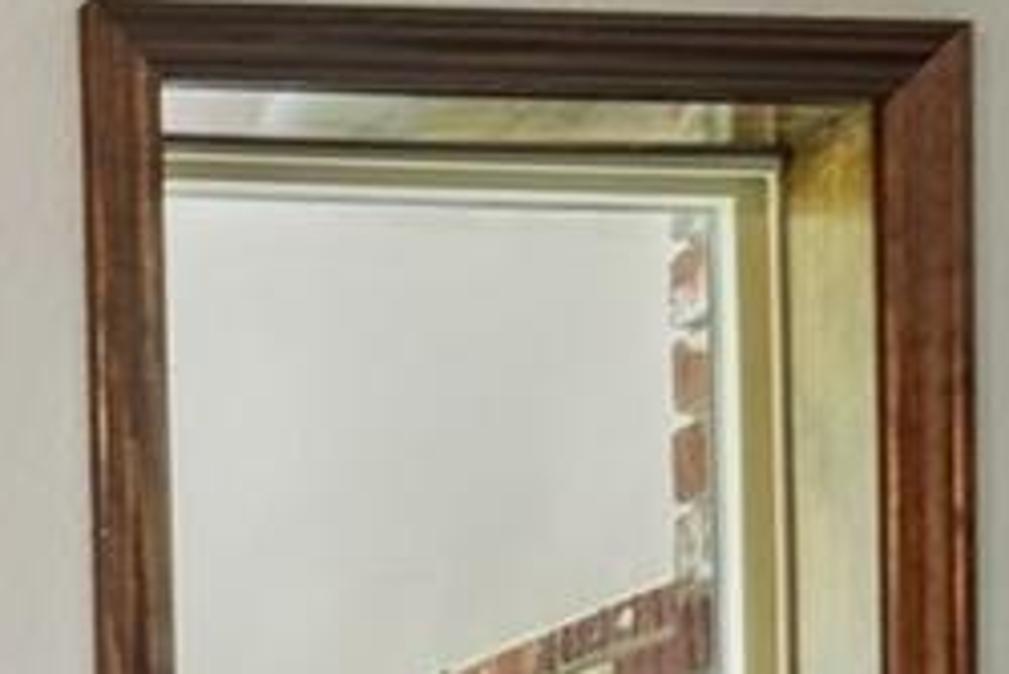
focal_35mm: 96
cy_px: 1546
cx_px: -1469
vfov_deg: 11.9
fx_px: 2692
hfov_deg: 14.0
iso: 320
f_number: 8
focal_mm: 10
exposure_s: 1/4
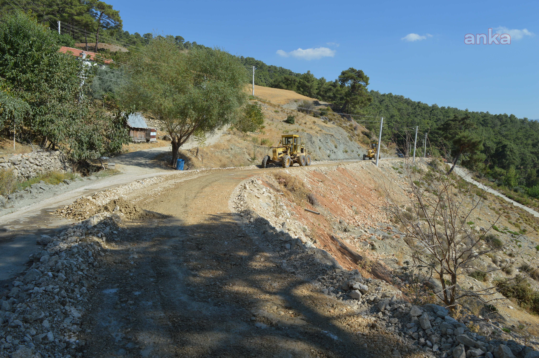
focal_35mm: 27
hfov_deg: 67.4
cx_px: 270
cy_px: 179
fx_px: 404
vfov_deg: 47.8
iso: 100
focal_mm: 18
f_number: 8
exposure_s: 1/250
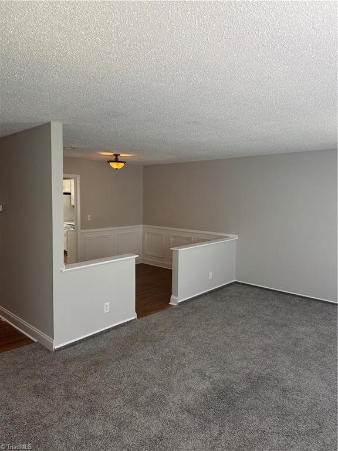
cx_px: 169
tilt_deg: -5.4
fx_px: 312
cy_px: 226
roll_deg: -0.7
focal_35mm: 24
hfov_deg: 56.8
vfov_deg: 71.6
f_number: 1.78
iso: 200
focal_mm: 6.76
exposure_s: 1/102
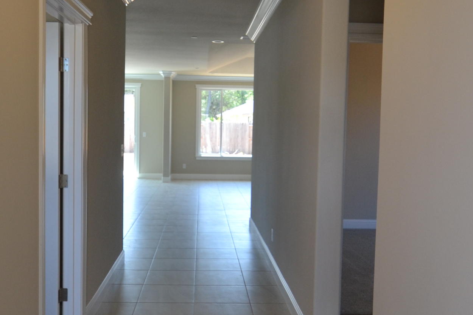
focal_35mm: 36
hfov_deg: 53.1
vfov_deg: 36.8
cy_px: 133
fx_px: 473
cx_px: 229
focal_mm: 10
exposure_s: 1/100
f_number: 5
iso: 400
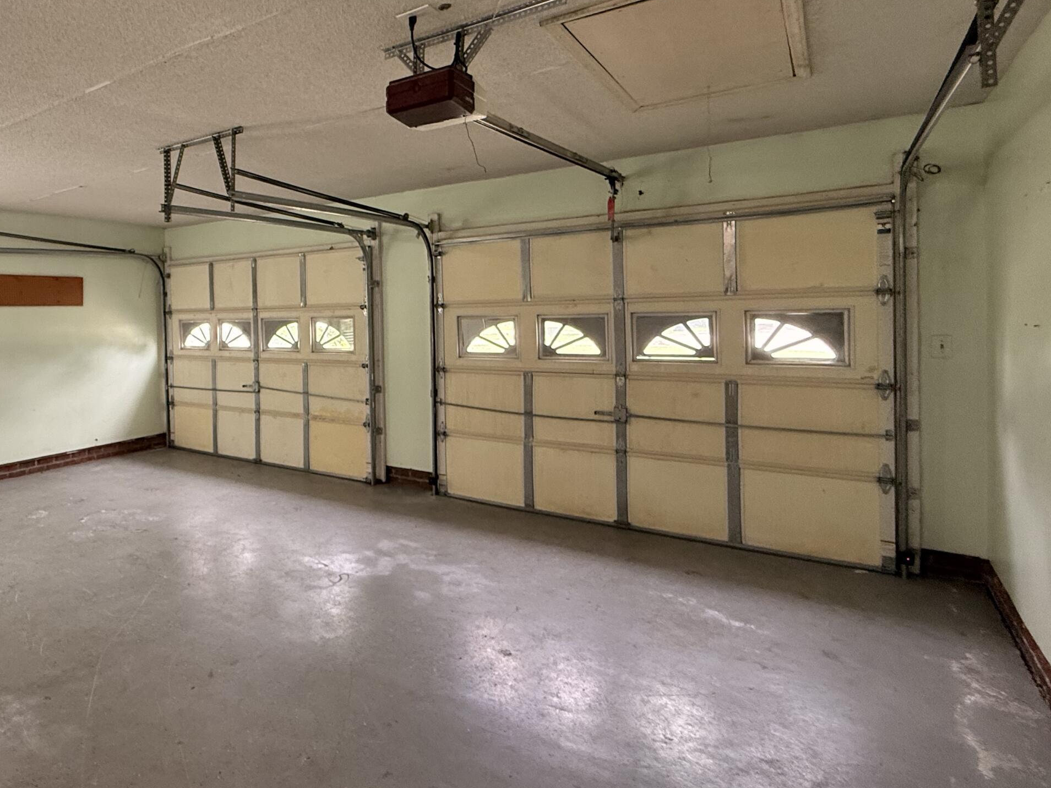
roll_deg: +0.0
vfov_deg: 60.7
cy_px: 322
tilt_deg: +0.0
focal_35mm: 22
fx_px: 668
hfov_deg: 71.0
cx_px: 258
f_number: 2.2
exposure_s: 1/99
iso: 320
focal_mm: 2.22
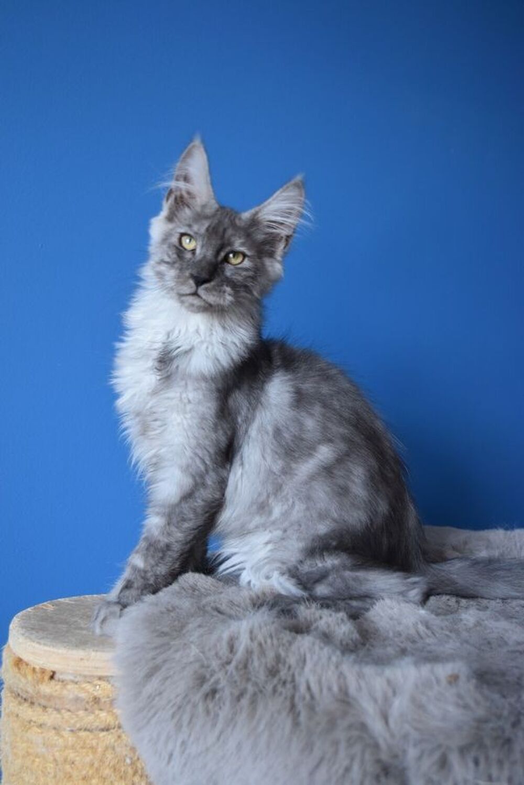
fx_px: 883
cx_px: 262
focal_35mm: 40
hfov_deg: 33.0
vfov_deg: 47.9
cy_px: 392
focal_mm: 27
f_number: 4
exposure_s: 1/60
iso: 560
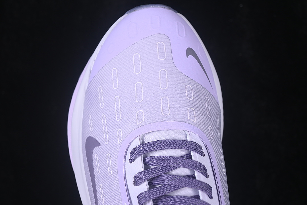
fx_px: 640
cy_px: 102
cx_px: 154
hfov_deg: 27.0
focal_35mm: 75
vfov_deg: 18.2
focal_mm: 50
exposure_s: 1/80
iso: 160
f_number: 7.1
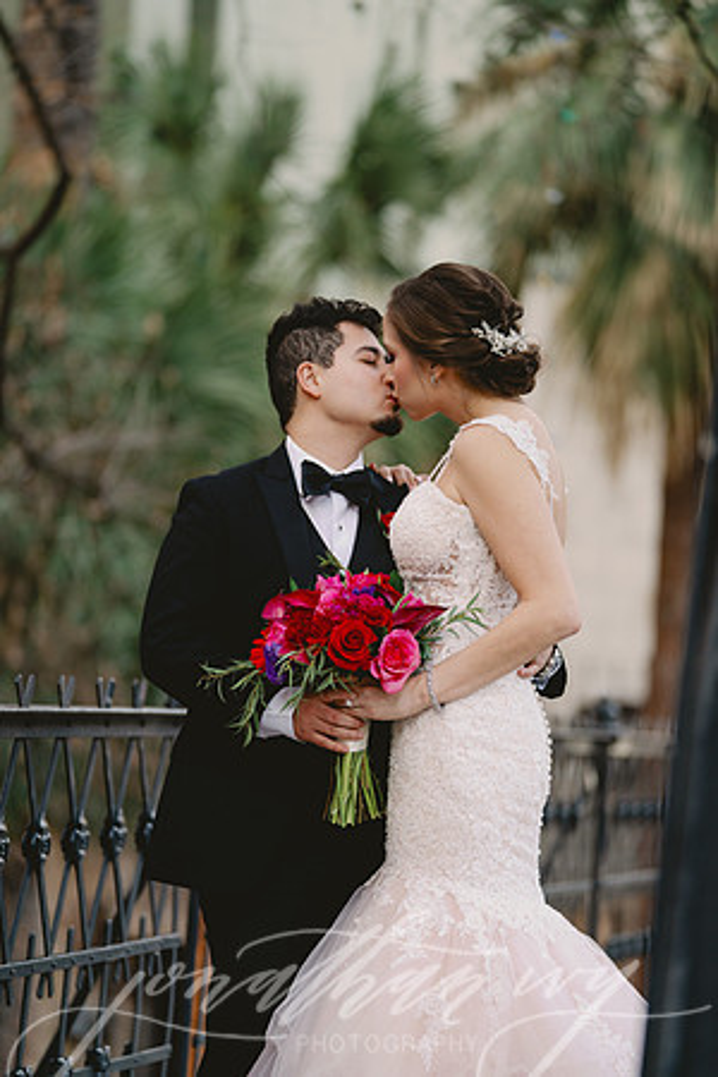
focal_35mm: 135
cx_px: 359
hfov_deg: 10.2
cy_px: 538
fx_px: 4038
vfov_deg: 15.2
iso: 800
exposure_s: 1/125
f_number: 2.8
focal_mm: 135
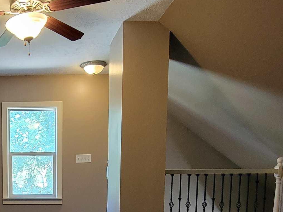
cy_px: 208
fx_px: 319
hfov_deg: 43.3
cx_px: 23
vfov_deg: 33.9
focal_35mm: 39
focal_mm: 2.2
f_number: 2.2
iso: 320
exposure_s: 1/30
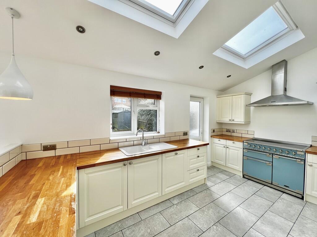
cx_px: 158
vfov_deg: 89.9
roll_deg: +0.0
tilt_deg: -1.4
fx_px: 119
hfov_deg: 106.2
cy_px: 118
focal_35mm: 13
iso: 32
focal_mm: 1.57
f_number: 1.8
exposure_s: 1/313
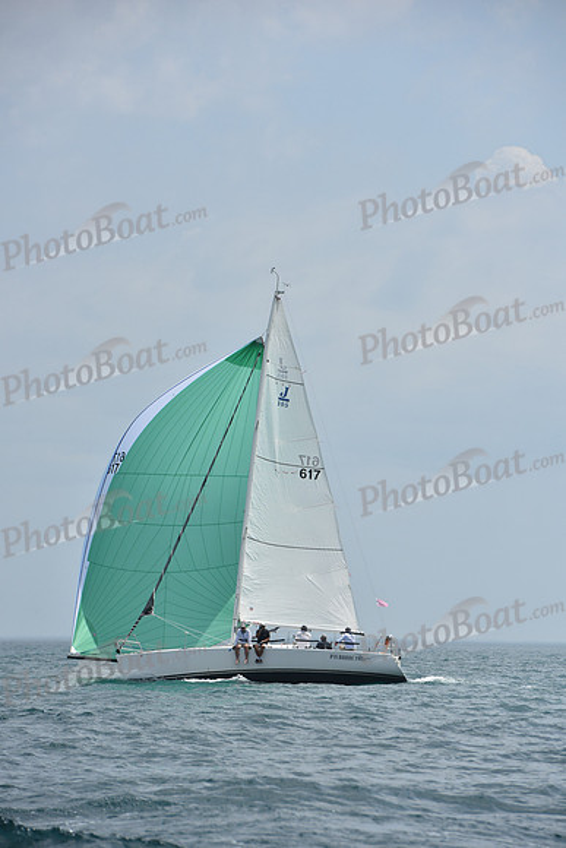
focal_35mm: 200
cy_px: 424
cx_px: 283
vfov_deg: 10.3
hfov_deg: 6.9
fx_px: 4713
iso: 250
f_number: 9
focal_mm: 200
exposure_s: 1/1250
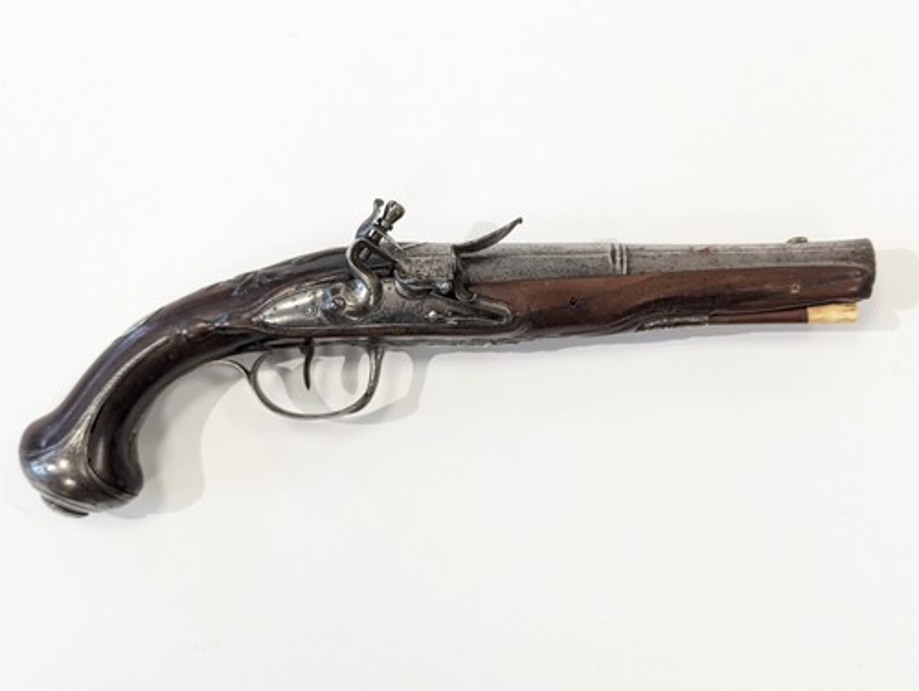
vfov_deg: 30.3
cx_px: 460
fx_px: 1276
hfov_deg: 39.6
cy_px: 346
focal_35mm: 48
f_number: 1.85
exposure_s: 1/90
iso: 244
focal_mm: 6.81
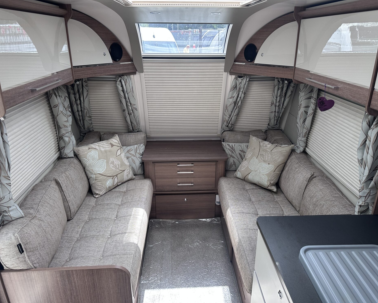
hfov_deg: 66.0
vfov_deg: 54.9
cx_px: 192
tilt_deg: -21.2
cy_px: 152
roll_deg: +0.2
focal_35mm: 26
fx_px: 291
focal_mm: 6.86
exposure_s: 1/366
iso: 80
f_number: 1.78
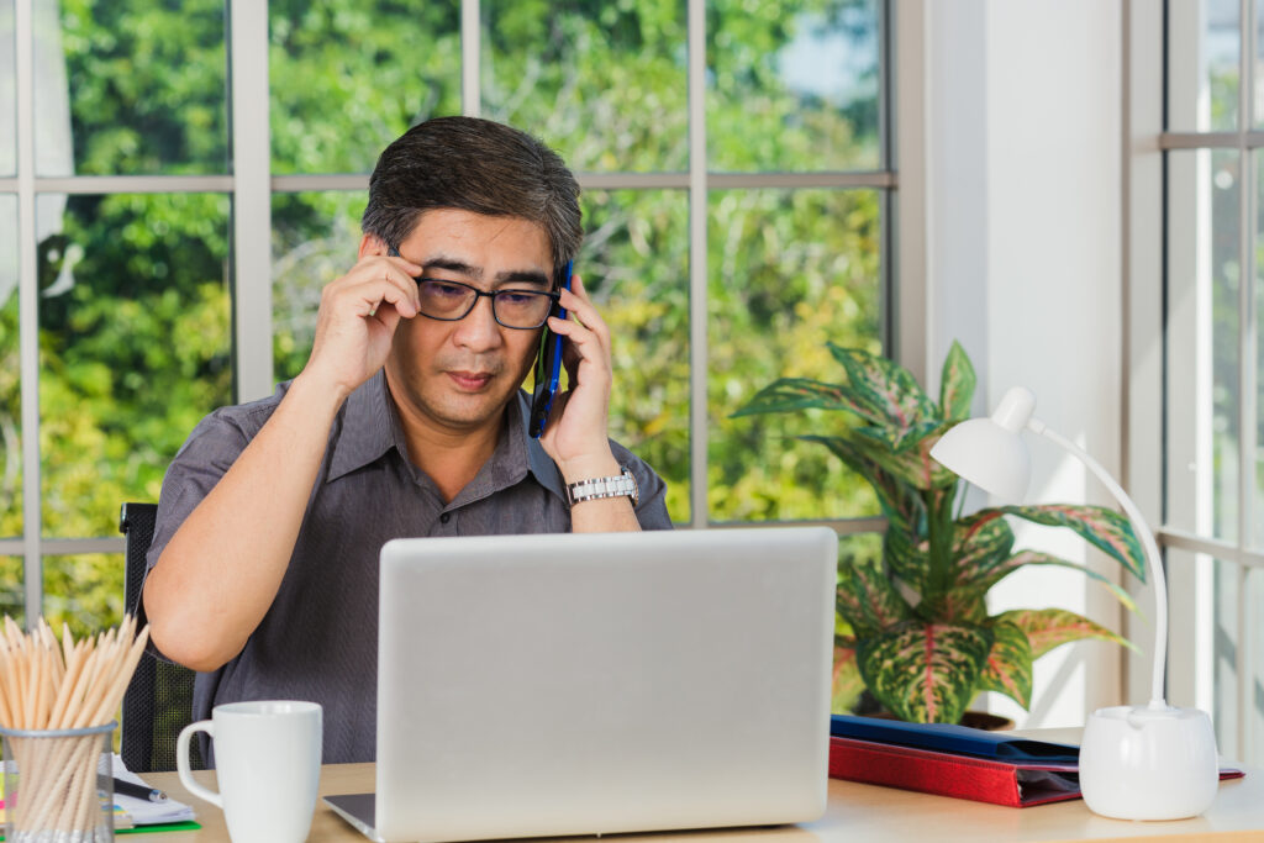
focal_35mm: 100
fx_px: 3511
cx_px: 632
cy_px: 422
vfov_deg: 13.7
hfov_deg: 20.4
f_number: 6.3
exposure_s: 1/160
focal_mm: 100
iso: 64
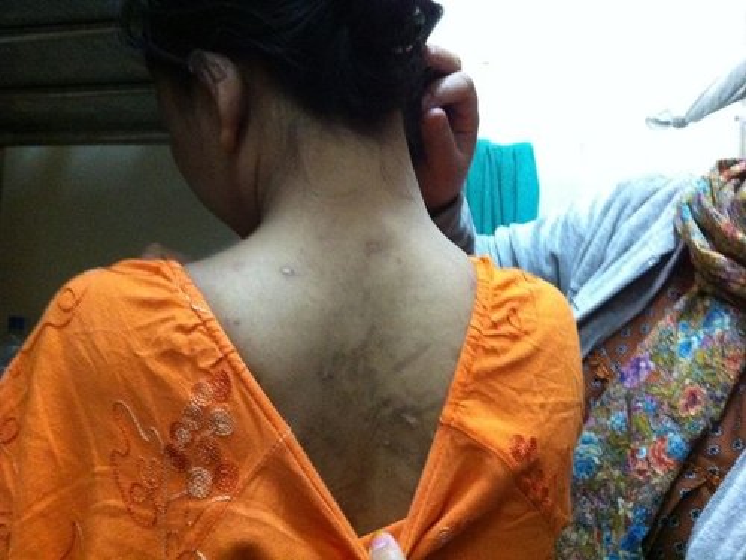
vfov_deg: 40.7
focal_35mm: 35
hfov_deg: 52.6
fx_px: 754
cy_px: 280
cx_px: 373
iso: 800
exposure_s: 1/17
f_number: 2.8
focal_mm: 3.85
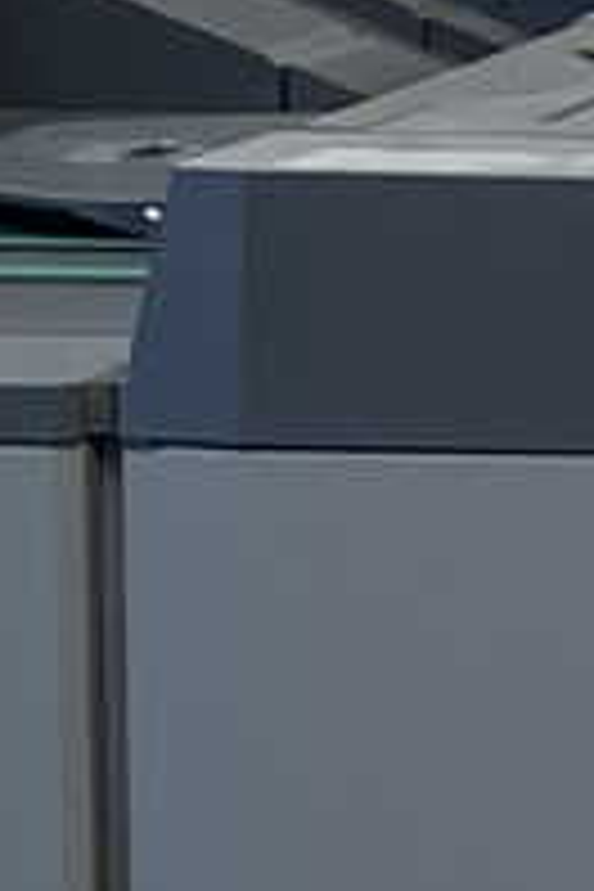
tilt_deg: -5.1
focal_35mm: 280
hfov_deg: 4.2
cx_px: 3046
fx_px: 6929
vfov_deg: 7.3
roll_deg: -1.4
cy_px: -162
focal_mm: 4.2
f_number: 1.6
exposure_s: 1/118
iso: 32
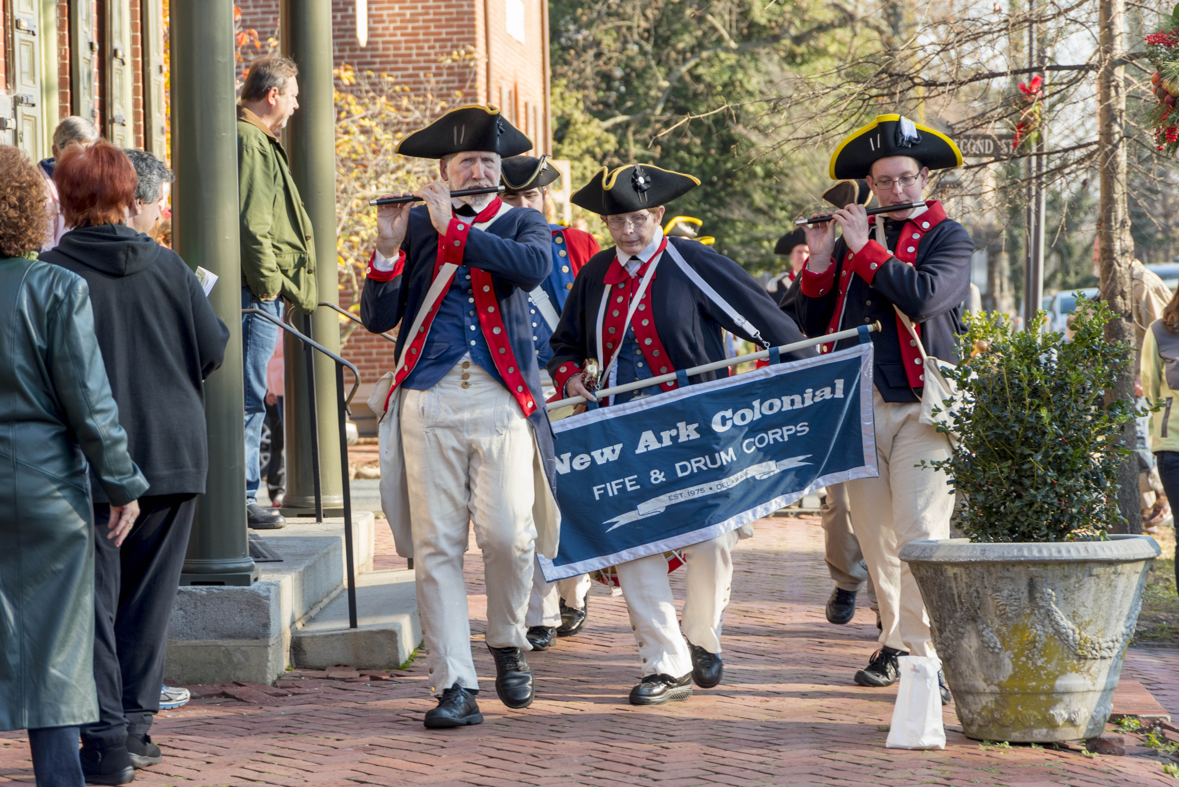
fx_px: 3931
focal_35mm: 120
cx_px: 590
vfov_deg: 11.4
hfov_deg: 17.1
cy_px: 394
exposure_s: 1/250
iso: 250
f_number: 5.6
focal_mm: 120
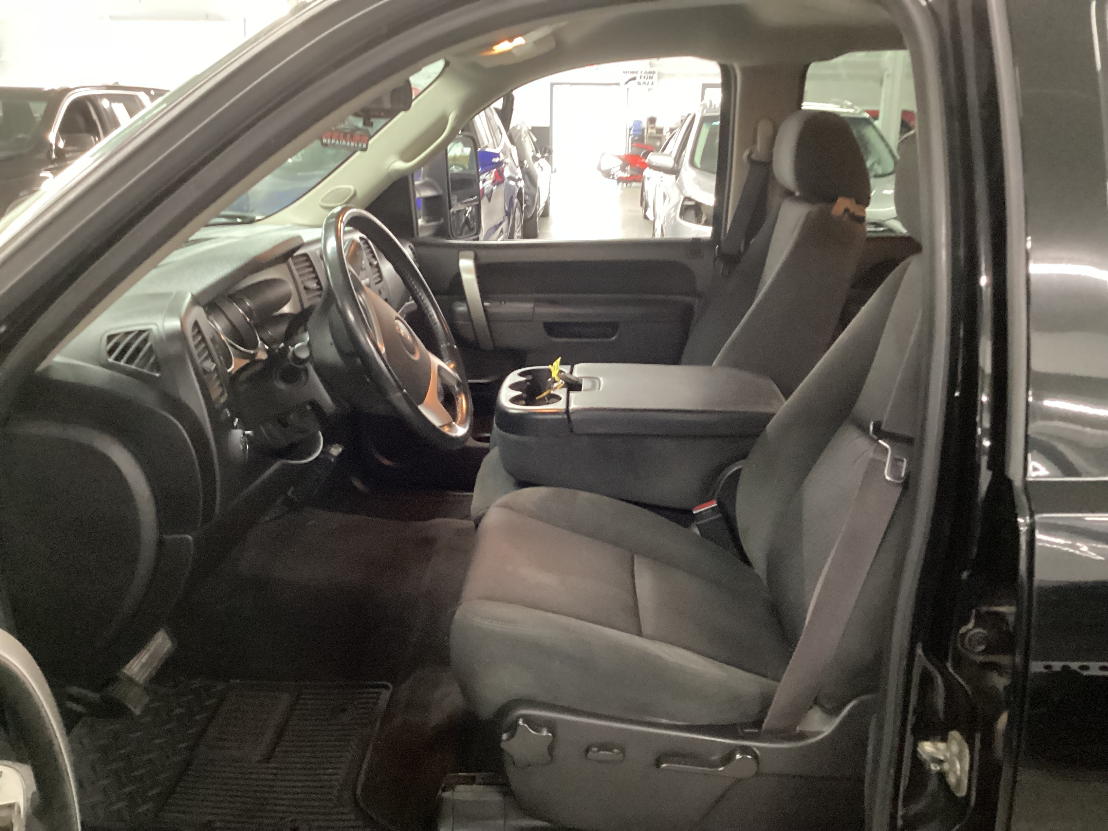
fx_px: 992
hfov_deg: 58.4
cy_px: 416
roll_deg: -1.1
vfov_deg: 45.4
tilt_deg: -19.0
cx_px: 554
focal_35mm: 31
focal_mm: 3.3
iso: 640
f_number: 2.4
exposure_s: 1/20
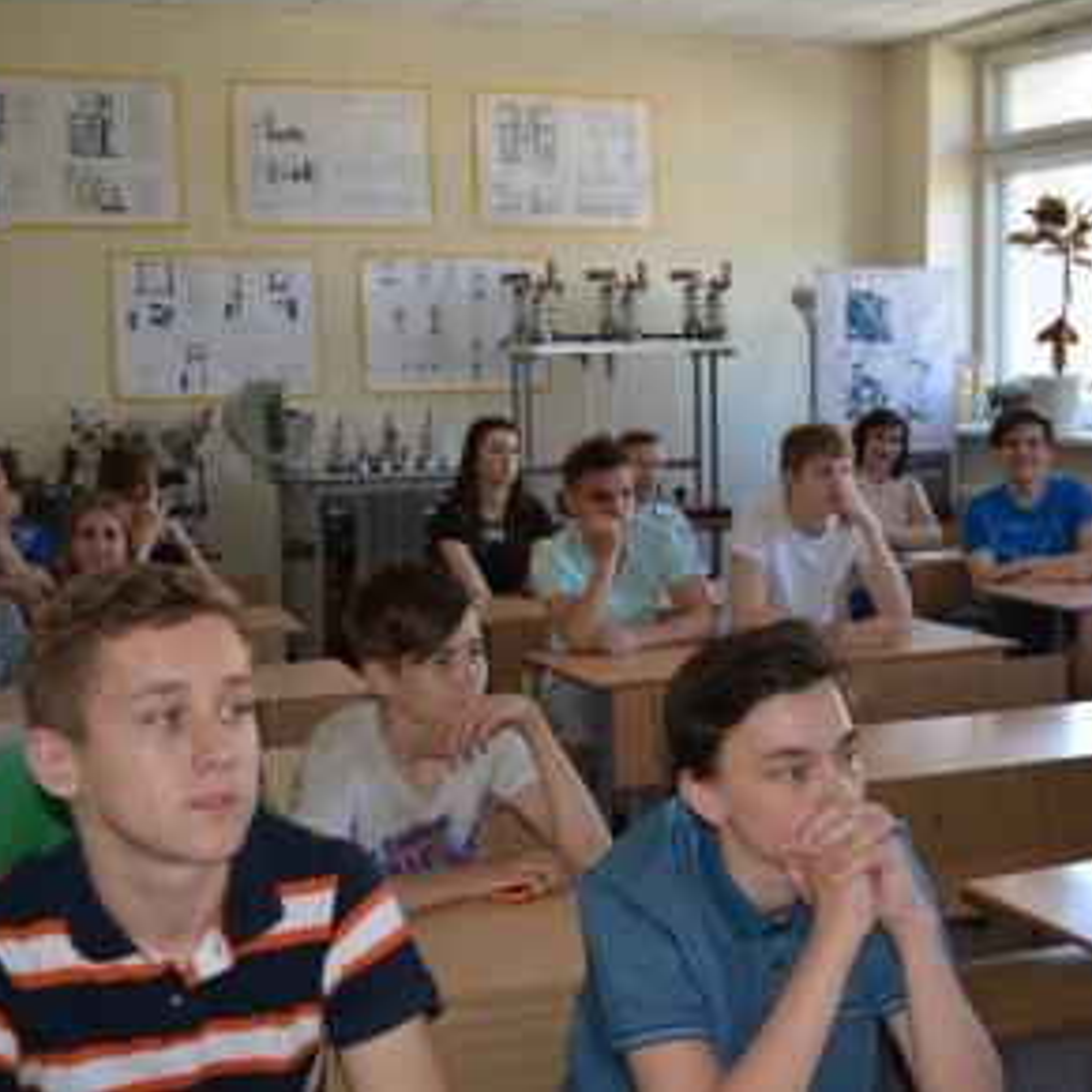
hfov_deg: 33.3
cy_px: 535
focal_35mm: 51
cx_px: 672
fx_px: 1820
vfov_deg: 33.4
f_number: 4
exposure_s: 1/100
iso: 400
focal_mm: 26
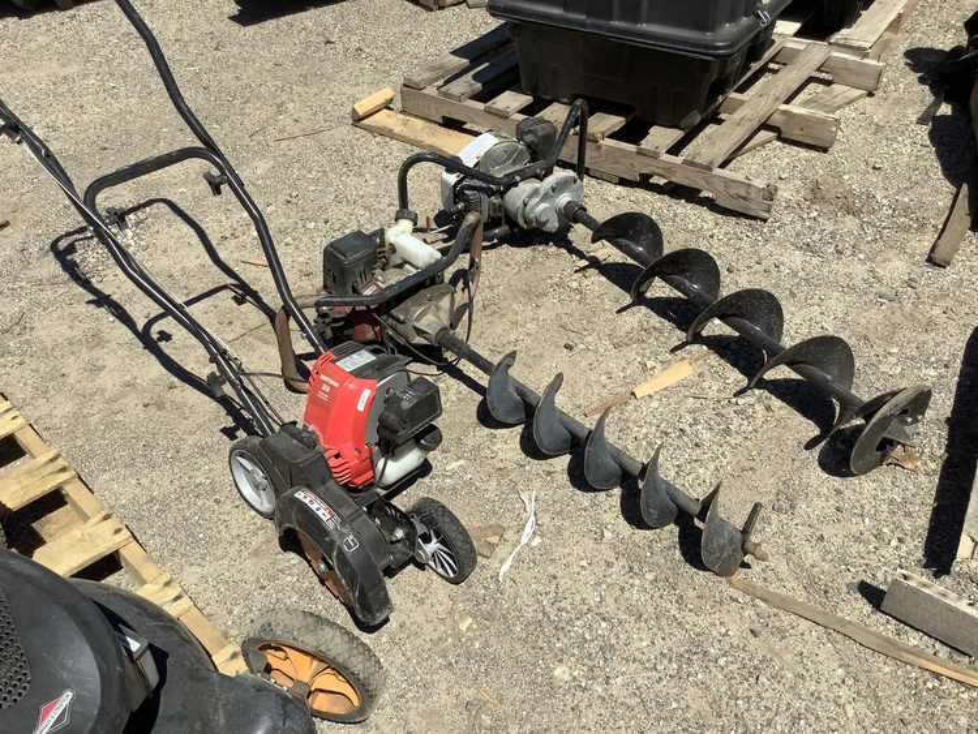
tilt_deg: -40.9
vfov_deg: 45.5
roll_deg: +0.2
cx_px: 489
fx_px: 876
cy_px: 367
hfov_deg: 58.3
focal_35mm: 31
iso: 25
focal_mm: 3.3
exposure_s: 1/1812
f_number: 2.4
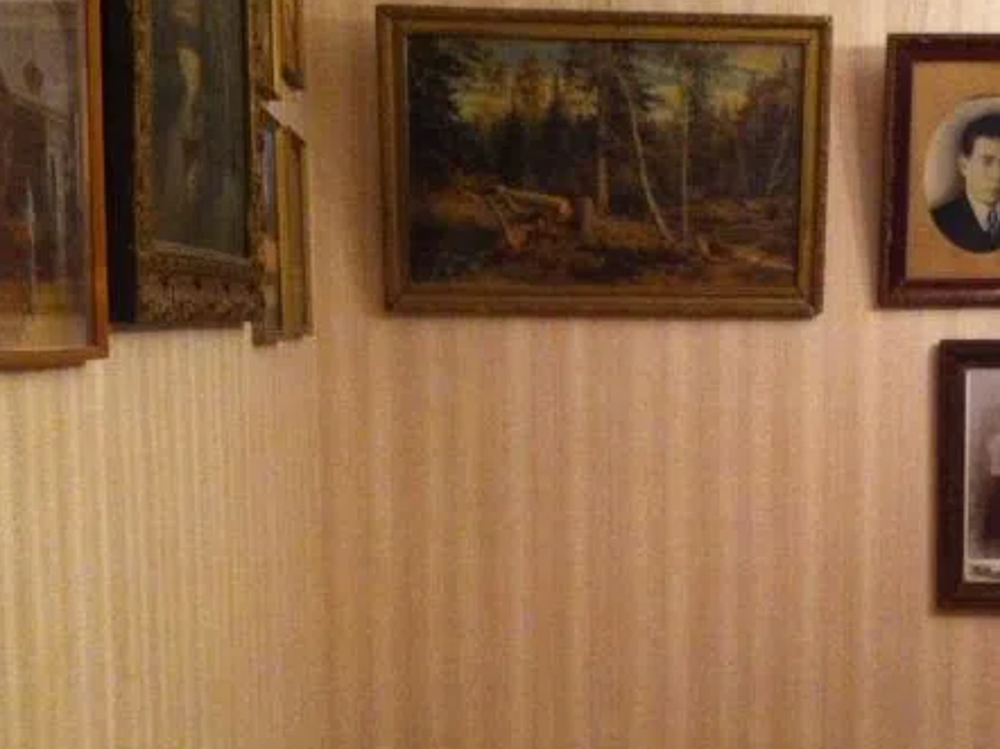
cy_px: 571
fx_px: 2339
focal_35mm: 81
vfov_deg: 18.1
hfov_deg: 23.9
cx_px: 719
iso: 500
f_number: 2.8
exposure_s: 1/15
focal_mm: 3.85
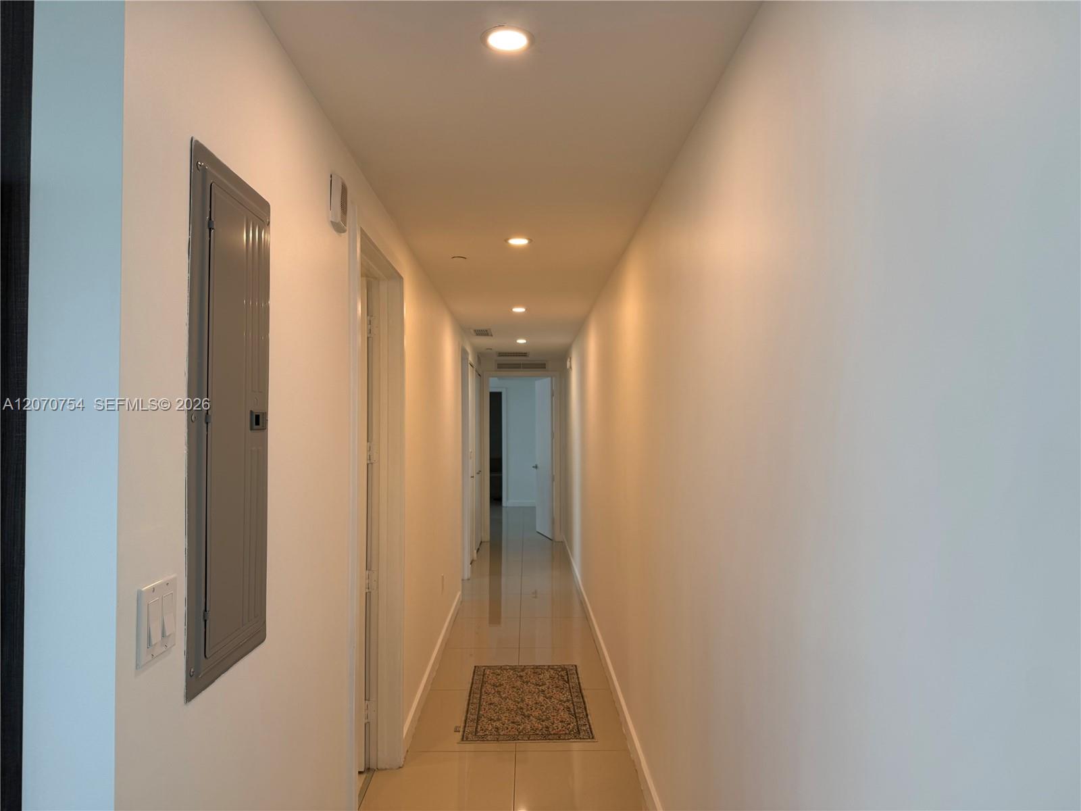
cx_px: 540
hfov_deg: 71.6
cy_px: 406
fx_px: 749
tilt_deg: +2.1
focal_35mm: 24
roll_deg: -0.2
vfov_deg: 56.8
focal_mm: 6.76
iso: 64
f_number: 1.78
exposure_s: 1/120
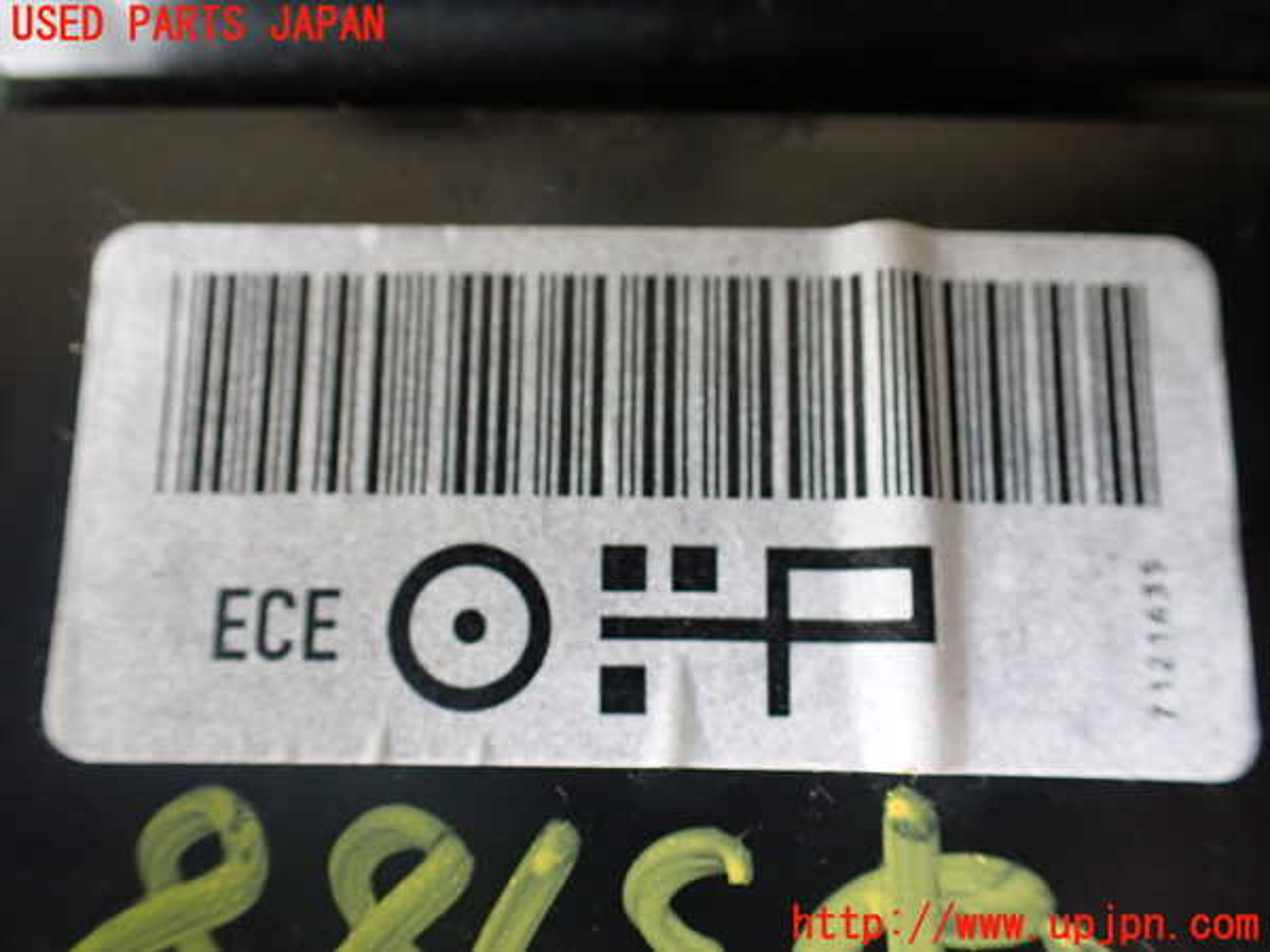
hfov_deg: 60.0
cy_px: 476
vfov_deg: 46.8
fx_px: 1101
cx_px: 635
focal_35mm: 30
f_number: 2.3
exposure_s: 1/125
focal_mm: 5.4
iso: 500
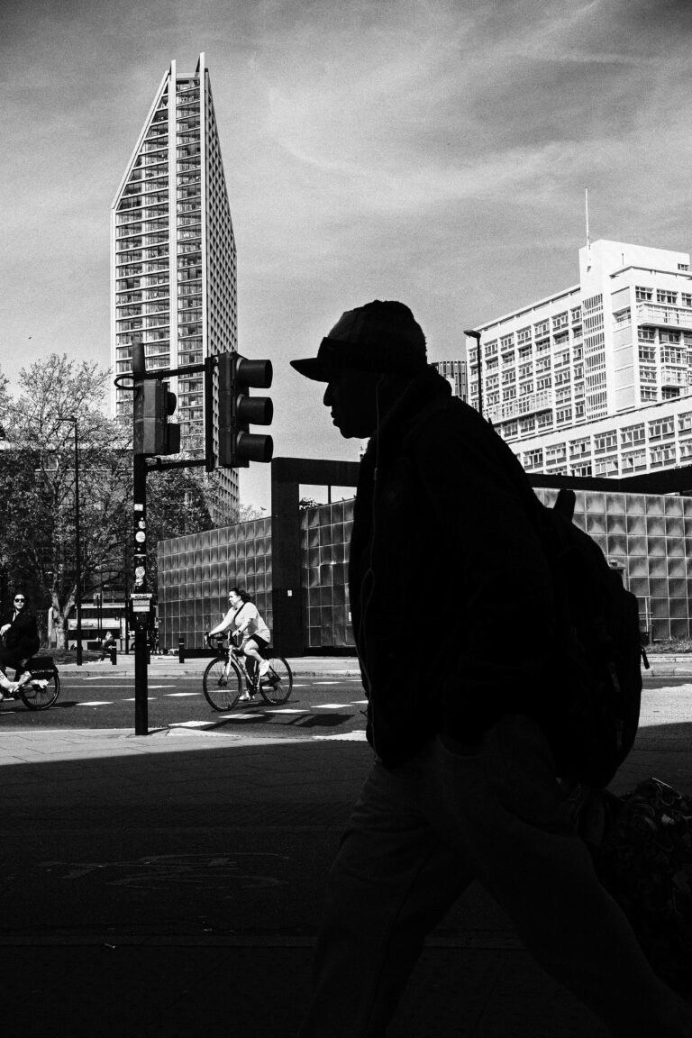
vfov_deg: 47.4
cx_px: 346
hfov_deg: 32.6
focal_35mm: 41
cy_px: 519
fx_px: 1182
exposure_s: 1/800
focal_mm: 27
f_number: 8
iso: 320
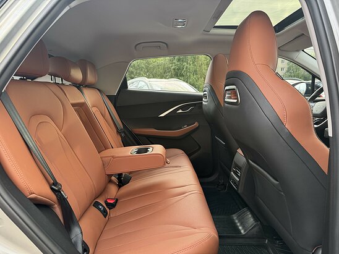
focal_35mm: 24
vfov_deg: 56.8
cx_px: 170
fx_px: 235
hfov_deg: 71.6
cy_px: 127
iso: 200
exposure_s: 1/66
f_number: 1.78
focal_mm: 6.76
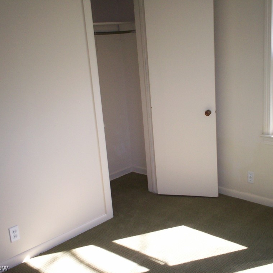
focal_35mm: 43
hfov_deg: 39.1
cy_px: 135
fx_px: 384
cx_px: 155
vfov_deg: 39.2
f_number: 4.5
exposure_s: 1/60
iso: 140
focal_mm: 6
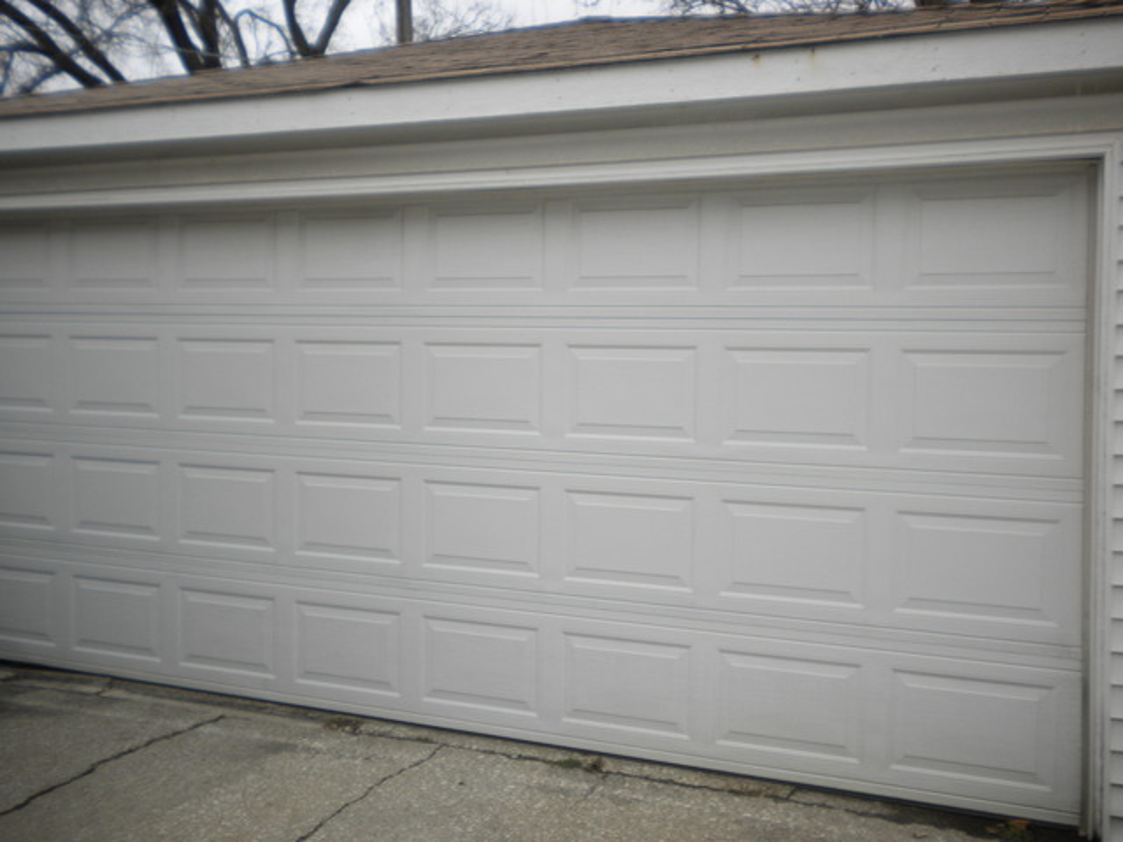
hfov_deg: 52.6
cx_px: 562
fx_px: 1135
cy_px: 421
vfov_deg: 40.7
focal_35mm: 35
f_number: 3.1
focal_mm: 6.3
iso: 80
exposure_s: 1/217
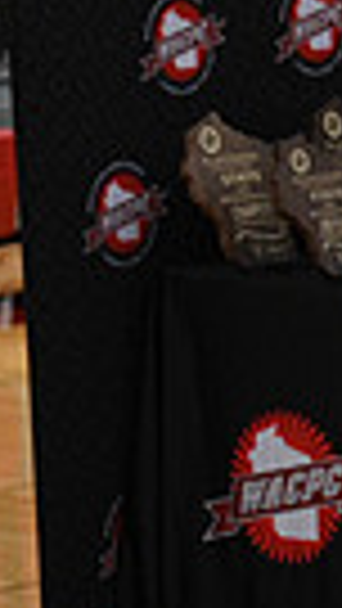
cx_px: -810
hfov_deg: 1.3
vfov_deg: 2.4
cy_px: 574
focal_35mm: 898
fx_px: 14468
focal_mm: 200
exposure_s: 1/400
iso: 4000
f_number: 4
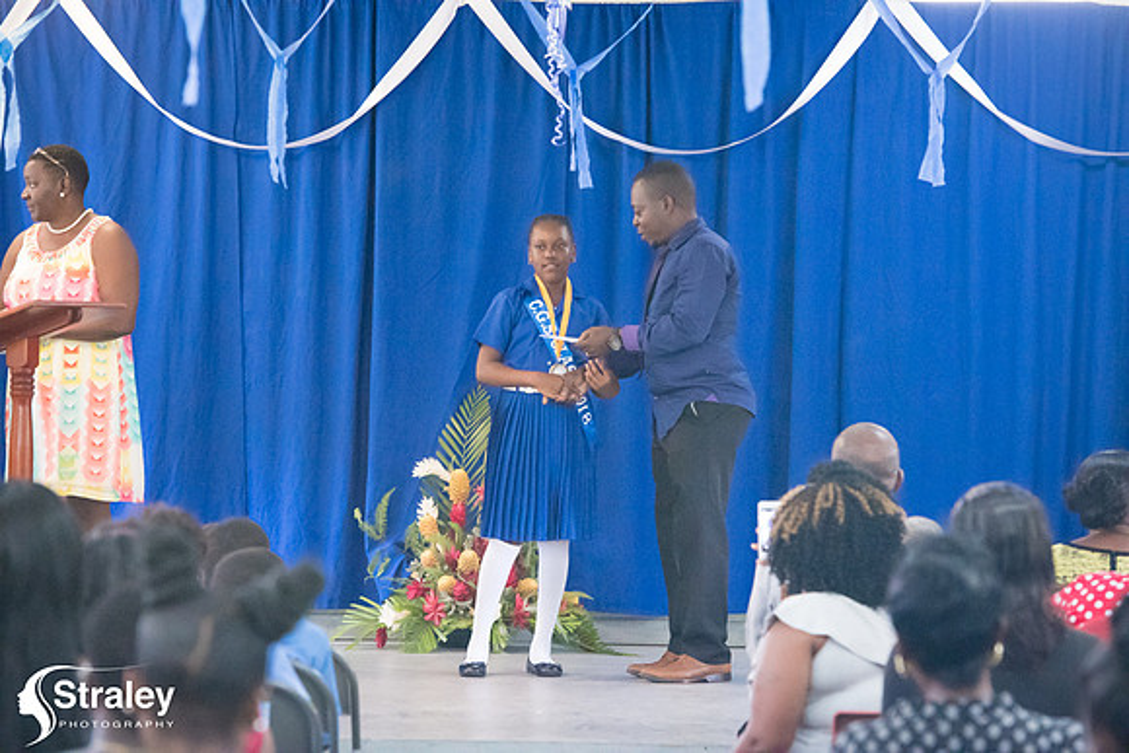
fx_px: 5019
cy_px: 376
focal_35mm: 160
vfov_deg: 8.6
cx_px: 564
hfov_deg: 12.8
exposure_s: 1/200
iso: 25600
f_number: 6.3
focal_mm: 160
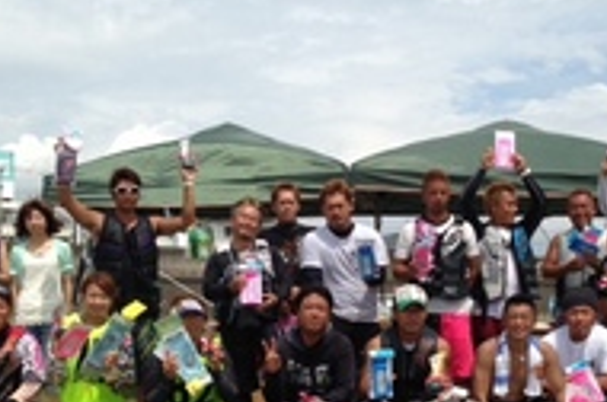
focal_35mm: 64
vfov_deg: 21.1
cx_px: 345
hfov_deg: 31.4
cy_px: 276
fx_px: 1077
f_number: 2.4
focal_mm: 4.13
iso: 50
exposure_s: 1/2584
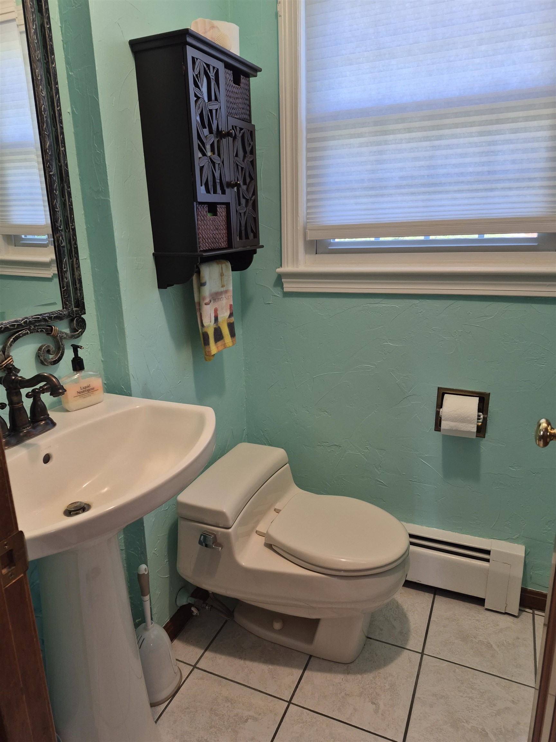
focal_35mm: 23
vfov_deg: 73.9
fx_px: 493
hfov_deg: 58.9
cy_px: 371
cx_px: 278
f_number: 1.8
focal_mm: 5.4
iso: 100
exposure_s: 1/120
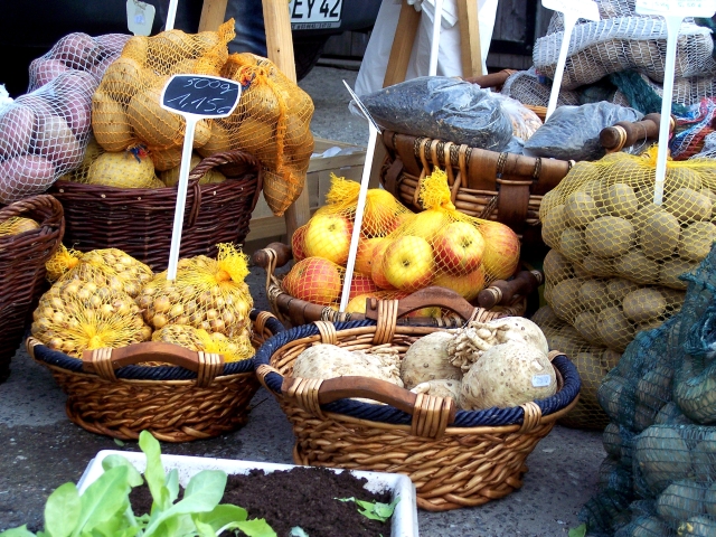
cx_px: 358
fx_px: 1613
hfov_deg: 25.0
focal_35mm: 78
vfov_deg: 18.9
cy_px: 268
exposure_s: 1/250
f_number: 4.8
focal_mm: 16
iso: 100
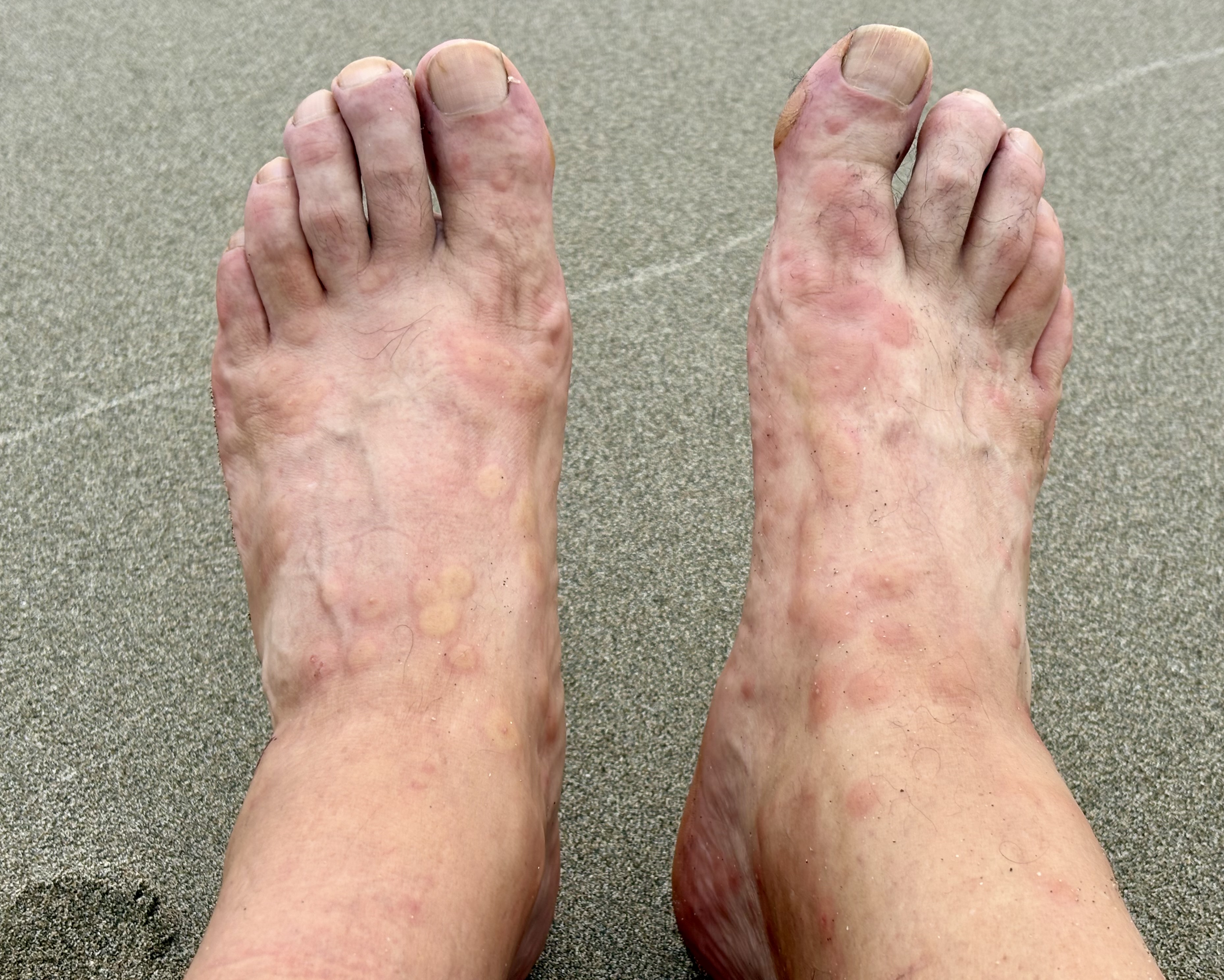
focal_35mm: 55
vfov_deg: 27.6
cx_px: 653
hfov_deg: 34.1
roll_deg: -0.1
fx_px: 1992
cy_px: 483
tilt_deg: -35.0
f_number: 1.6
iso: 25
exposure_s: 1/122
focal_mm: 5.96
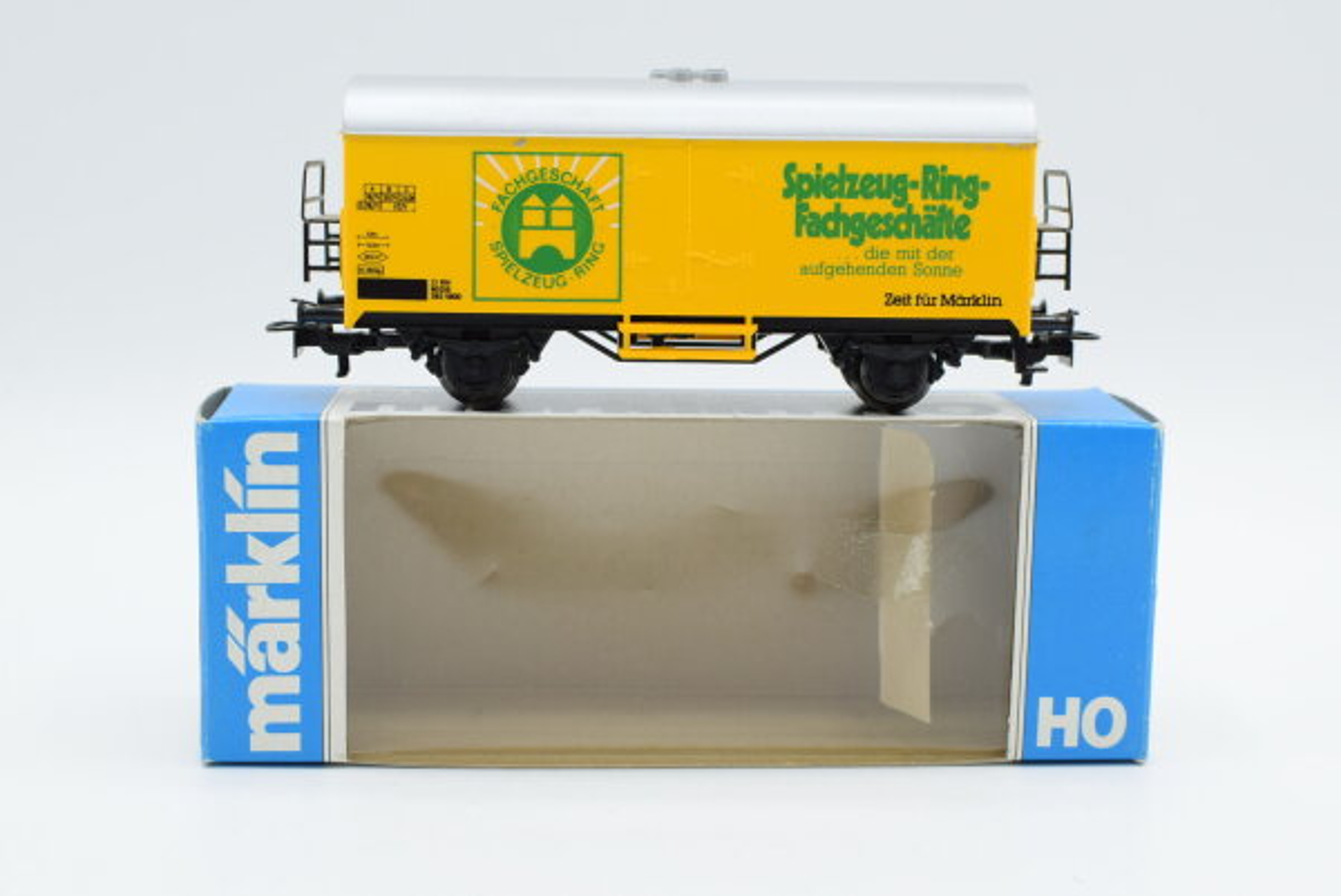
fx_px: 1957
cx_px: 670
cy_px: 448
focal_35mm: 52
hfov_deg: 37.8
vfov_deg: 25.8
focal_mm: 35
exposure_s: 1/200
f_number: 8
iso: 400
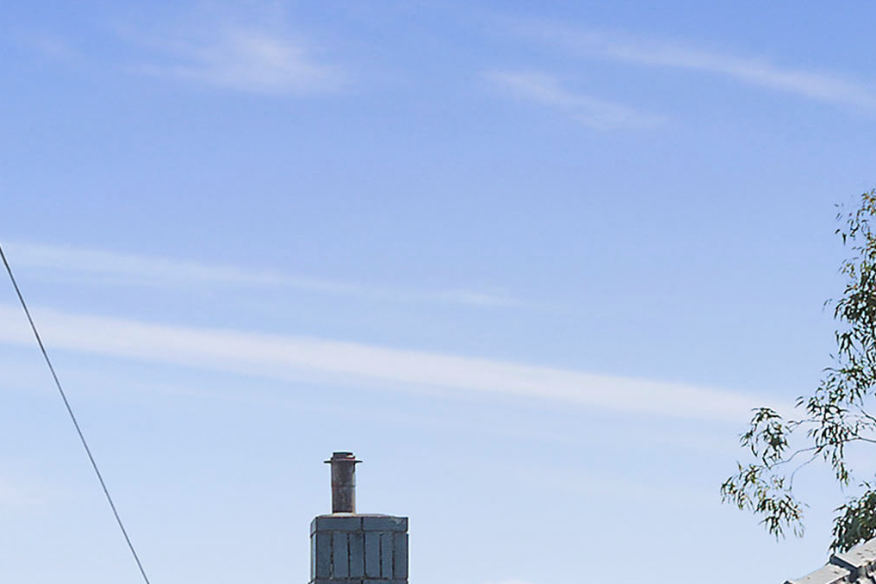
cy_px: 1091
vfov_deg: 5.3
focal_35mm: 256
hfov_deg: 7.9
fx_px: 6229
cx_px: 1362
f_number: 11
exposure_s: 1/160
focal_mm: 63
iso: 400
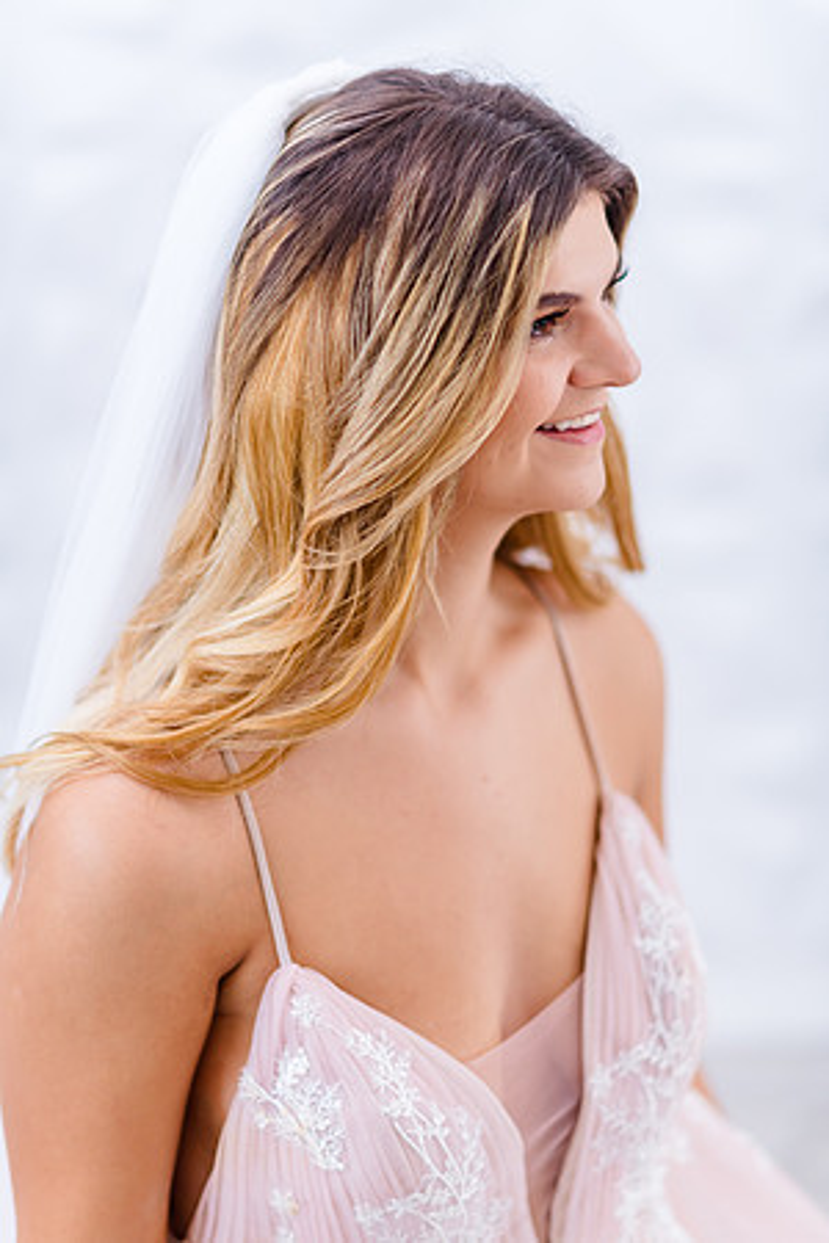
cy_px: 622
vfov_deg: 19.5
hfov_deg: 13.0
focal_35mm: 105
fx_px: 3627
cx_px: 414
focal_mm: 105
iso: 400
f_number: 2
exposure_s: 1/200
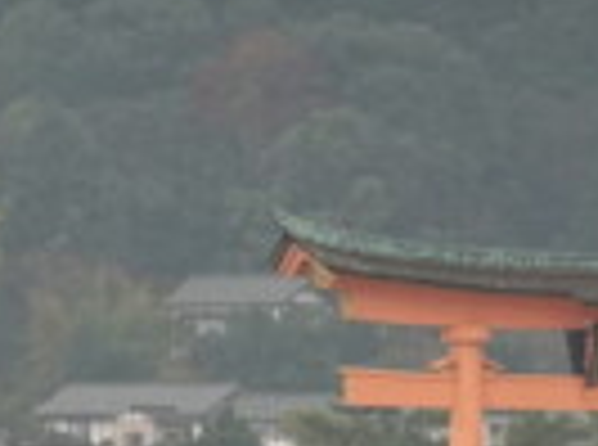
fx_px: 11250
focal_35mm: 653
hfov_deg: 3.0
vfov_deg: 2.3
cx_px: 157
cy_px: 423
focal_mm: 72
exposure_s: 1/200
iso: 400
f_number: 4.5
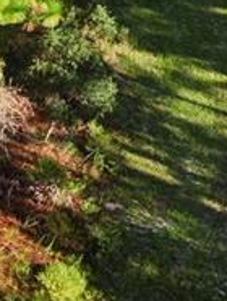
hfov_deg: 10.5
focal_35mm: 110
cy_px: 95
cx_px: -405
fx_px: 960
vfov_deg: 17.8
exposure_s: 1/200
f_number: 2.8
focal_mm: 3.6
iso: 100
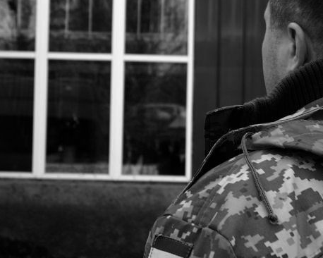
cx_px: 279
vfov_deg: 18.5
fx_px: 793
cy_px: 96
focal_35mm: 83
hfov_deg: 22.6
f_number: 6.3
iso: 100
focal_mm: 30
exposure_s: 1/60
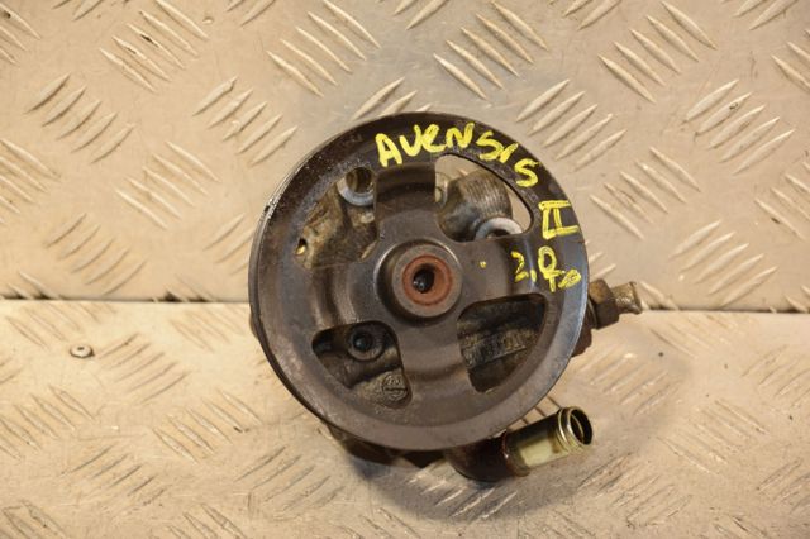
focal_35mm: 112
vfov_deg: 12.2
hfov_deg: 18.2
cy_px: 270
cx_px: 405
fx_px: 2530
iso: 800
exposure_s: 1/125
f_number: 5.3
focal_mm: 75
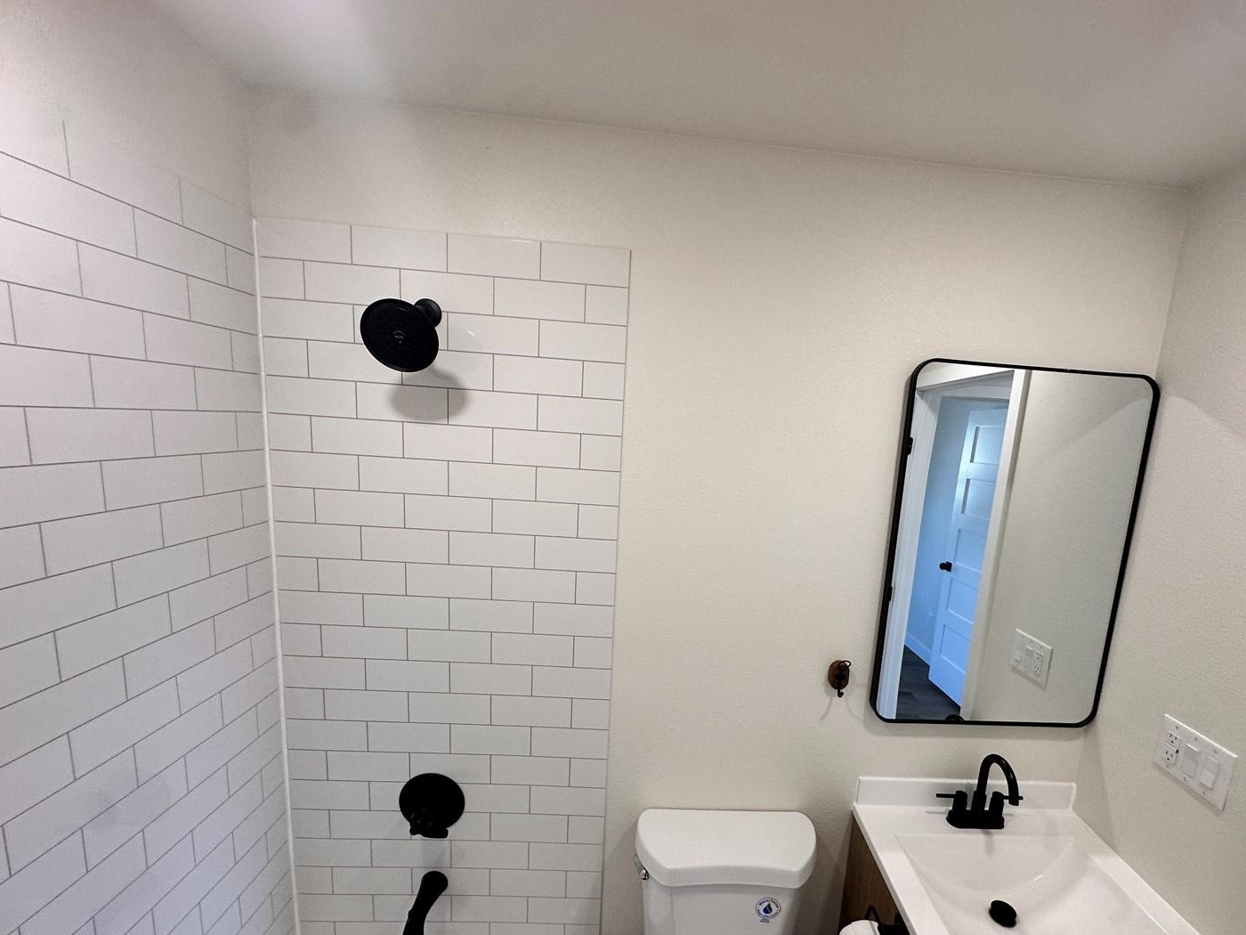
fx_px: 576
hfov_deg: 94.0
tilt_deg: -10.3
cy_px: 523
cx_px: 700
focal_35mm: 16
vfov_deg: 77.8
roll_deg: -4.2
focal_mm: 2.22
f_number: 2.2
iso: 100
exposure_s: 1/120
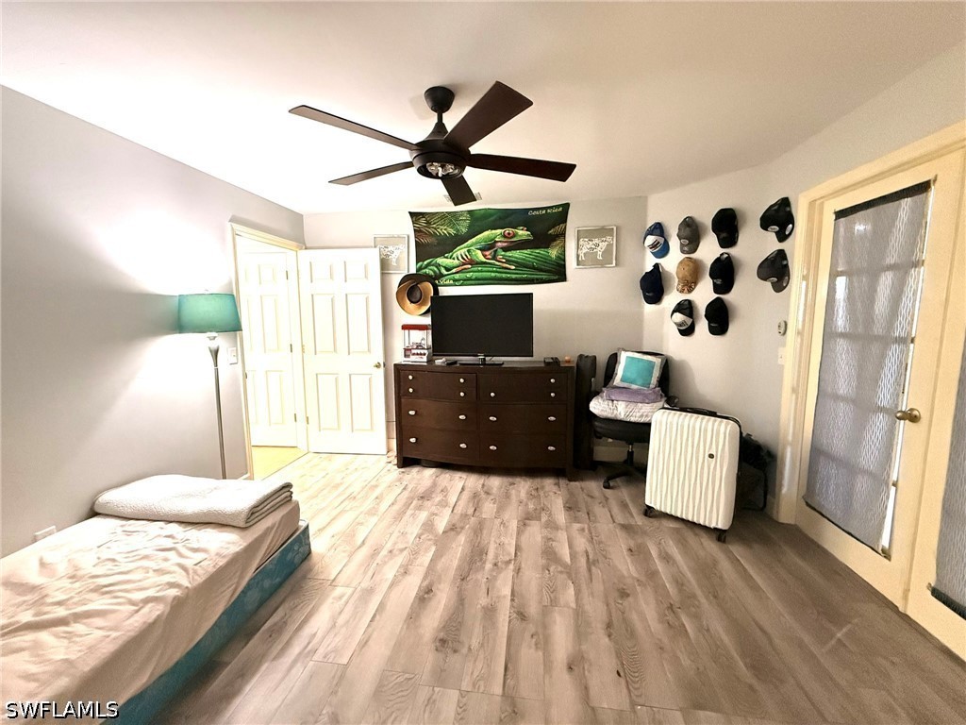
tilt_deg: -6.7
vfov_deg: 85.7
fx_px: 391
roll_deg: +1.0
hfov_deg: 102.1
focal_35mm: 14
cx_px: 483
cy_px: 362
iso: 1000
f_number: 2.2
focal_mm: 2.22
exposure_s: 1/60
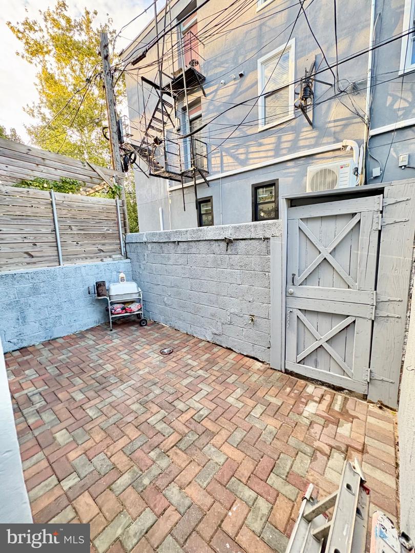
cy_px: 276
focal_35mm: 14
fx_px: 224
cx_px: 208
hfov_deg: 85.7
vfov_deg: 102.1
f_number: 2.2
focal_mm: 2.22
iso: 160
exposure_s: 1/99
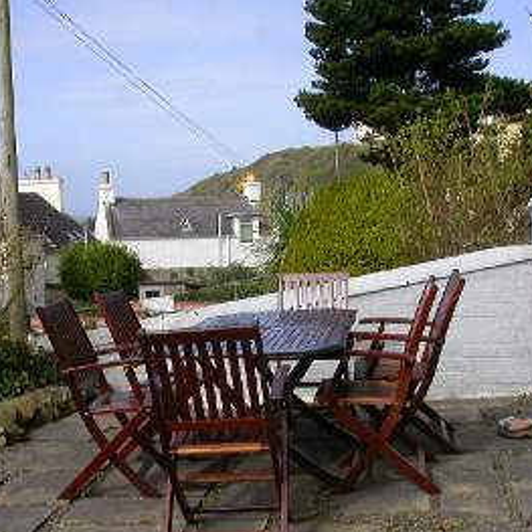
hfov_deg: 33.3
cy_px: 301
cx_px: 220
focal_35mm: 51
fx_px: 887
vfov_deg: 33.3
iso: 100
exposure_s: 1/315
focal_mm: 7.85
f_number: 7.5
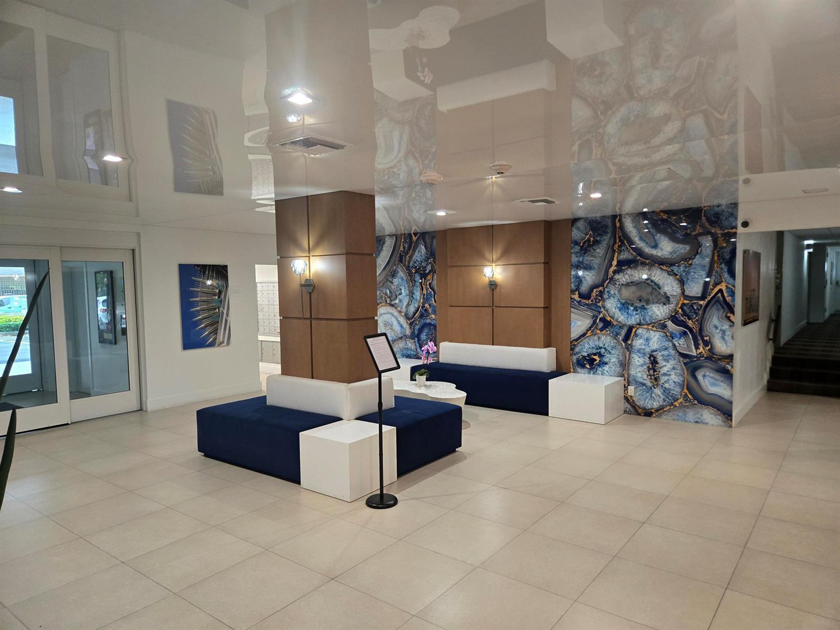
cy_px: 315
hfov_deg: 73.9
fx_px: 558
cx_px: 420
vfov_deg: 58.9
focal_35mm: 23
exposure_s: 1/120
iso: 500
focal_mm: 5.4
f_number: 1.8
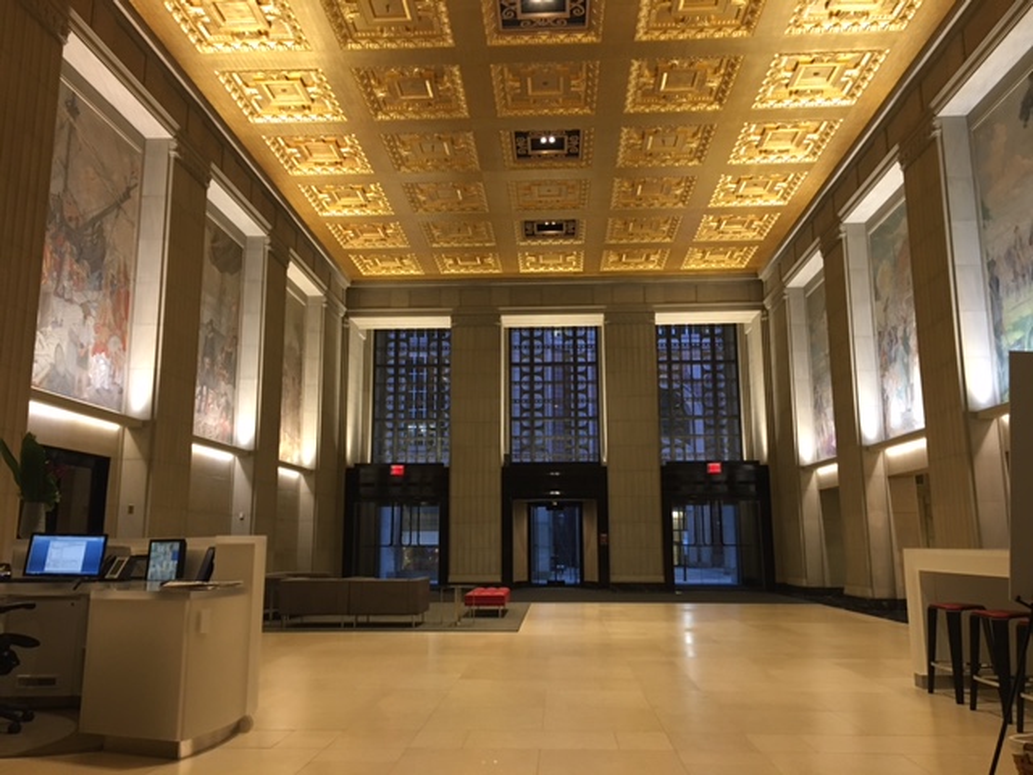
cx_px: 516
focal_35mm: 29
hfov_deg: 61.7
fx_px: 865
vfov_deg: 48.2
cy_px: 388
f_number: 2.2
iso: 100
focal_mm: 4.15
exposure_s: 1/30
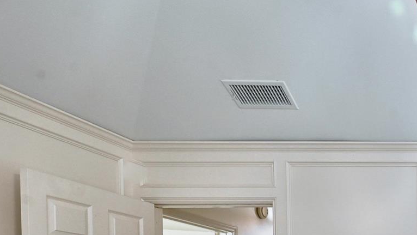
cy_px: 316
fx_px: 480
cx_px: 551
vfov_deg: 23.7
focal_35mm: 43
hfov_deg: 33.3
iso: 400
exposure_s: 1/8
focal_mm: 15.5
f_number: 8
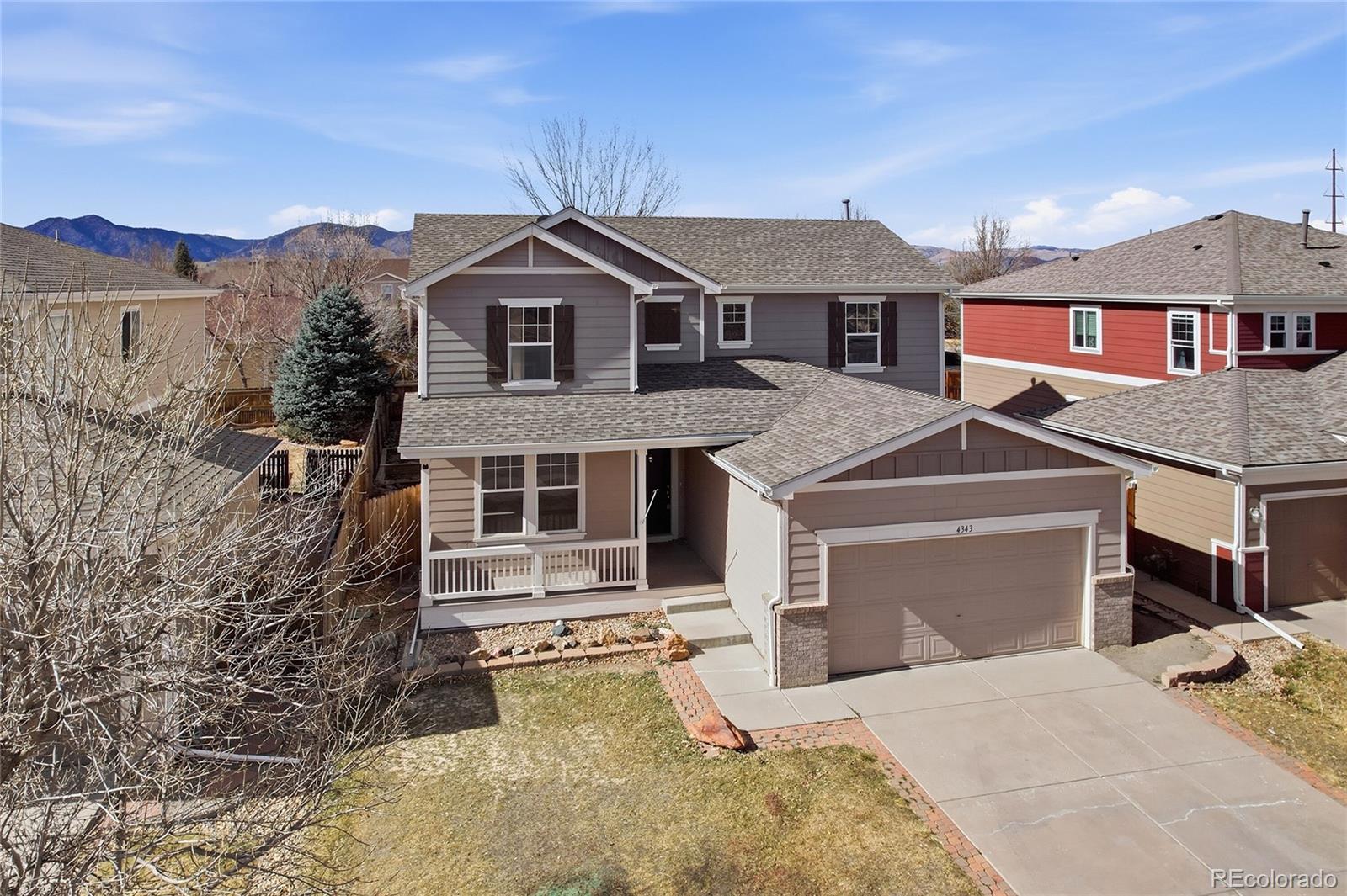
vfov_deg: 57.2
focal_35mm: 22
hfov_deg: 78.6
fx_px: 823
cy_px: 448
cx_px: 674
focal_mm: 8.4
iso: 100
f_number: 2.8
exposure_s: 1/160
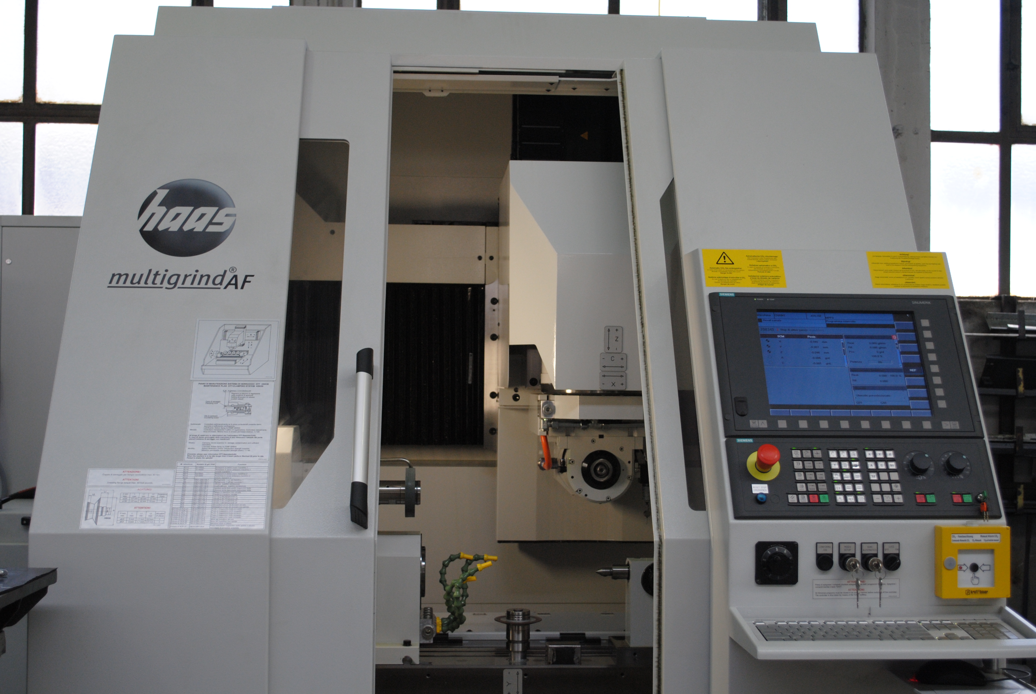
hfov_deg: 41.1
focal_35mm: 48
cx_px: 518
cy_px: 347
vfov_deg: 28.2
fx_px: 1383
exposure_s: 1/80
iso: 400
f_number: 4.8
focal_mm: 32
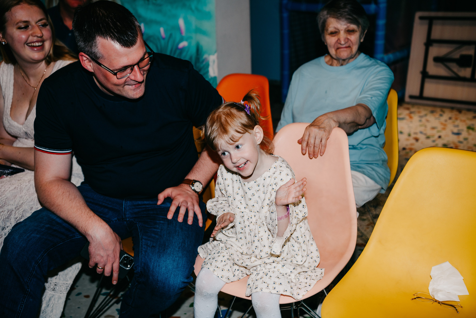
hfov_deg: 41.1
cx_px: 238
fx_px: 635
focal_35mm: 48
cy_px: 159
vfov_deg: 28.1
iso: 160
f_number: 3.5
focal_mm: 48
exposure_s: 1/160
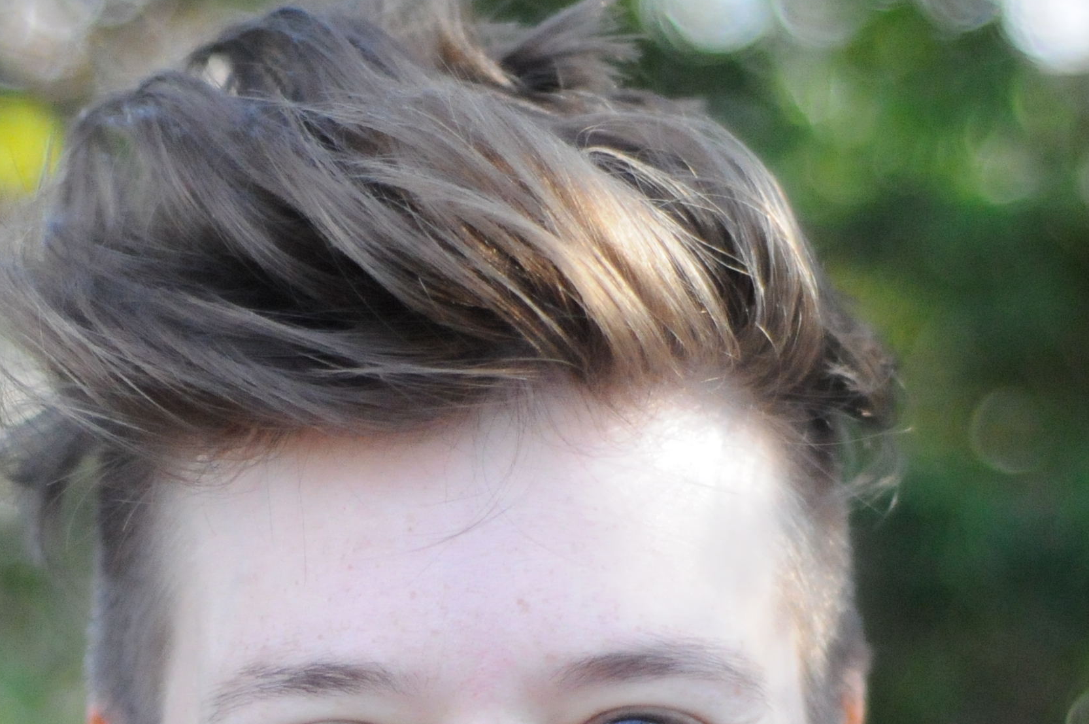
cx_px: 255
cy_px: 770
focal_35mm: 193
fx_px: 5832
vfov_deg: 7.1
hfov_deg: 10.6
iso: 2000
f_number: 1.8
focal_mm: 50
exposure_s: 1/8000
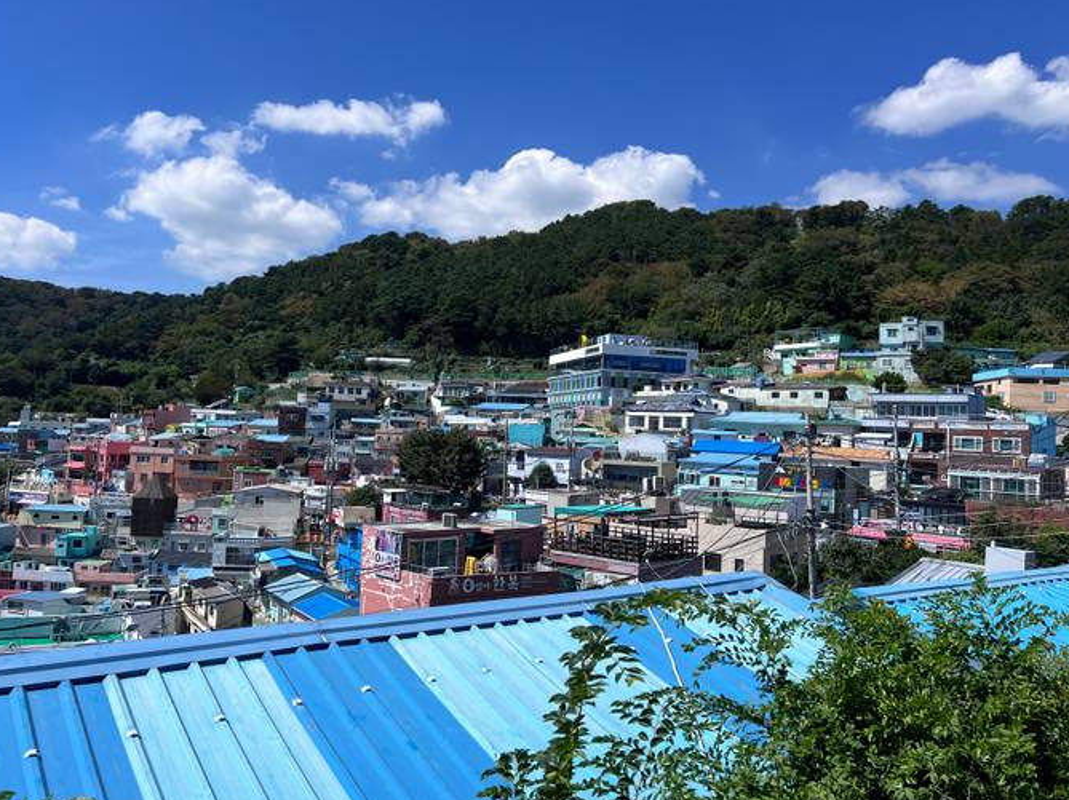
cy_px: 396
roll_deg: -2.2
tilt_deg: +2.7
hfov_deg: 63.4
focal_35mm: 28
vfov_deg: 49.7
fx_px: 864
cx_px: 507
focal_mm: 5.7
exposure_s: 1/5882
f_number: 1.5
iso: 50
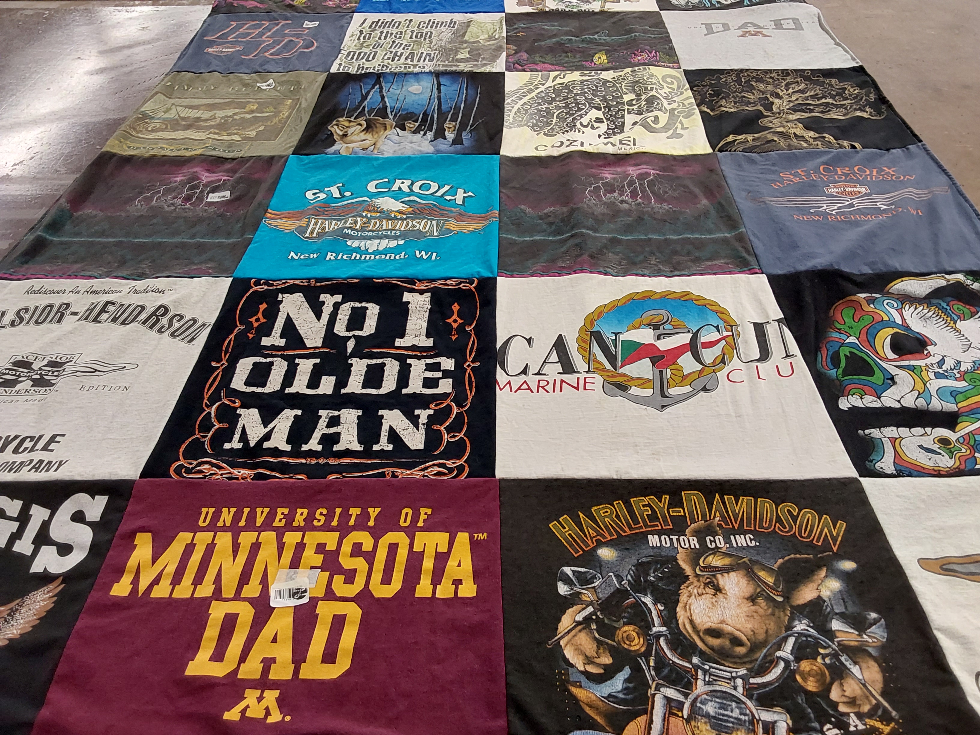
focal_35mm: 28
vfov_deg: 49.7
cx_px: 490
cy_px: 368
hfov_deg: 63.4
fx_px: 793
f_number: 1.9
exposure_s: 1/60
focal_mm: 2.91
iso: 125
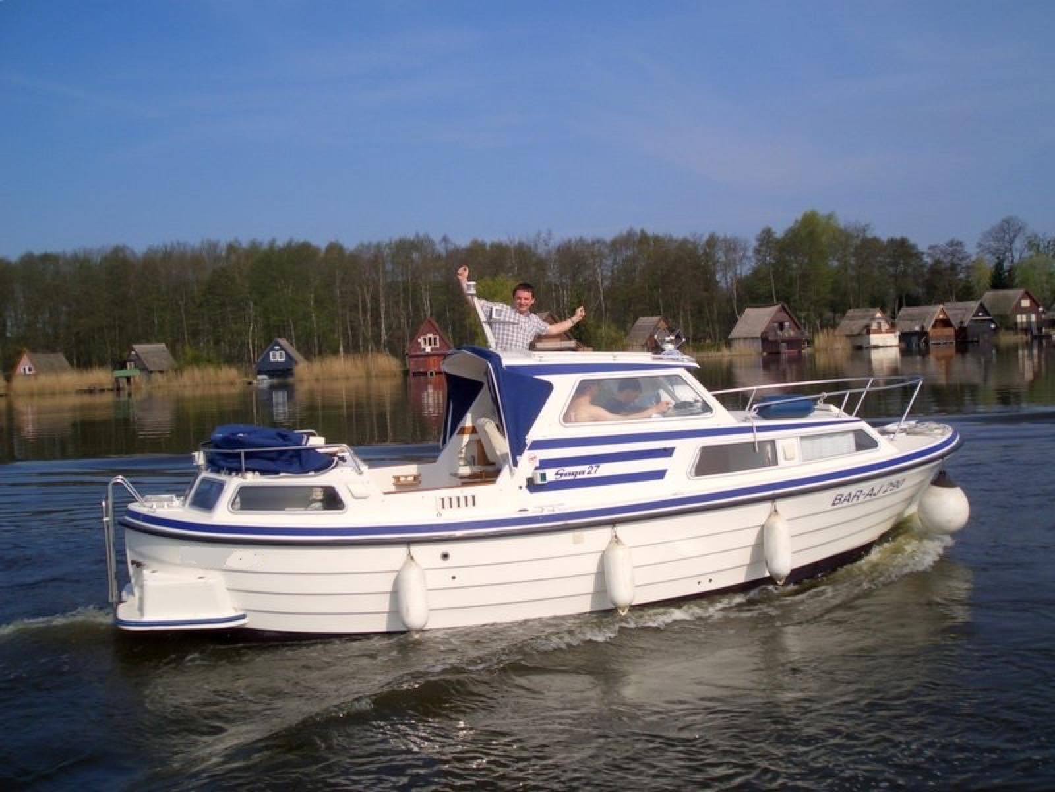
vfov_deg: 39.7
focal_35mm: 36
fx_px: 1097
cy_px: 396
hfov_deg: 51.4
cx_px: 528
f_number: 8
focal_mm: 4.8
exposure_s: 1/320
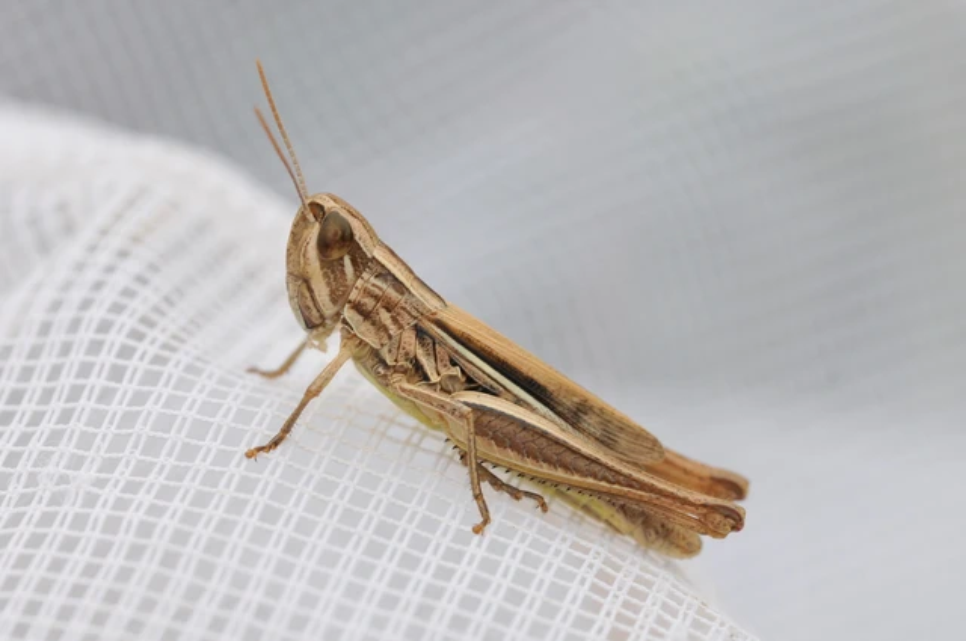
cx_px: 483
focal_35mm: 158
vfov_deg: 8.7
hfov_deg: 13.1
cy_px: 320
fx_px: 4221
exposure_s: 1/500
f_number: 10
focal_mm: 105
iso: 400
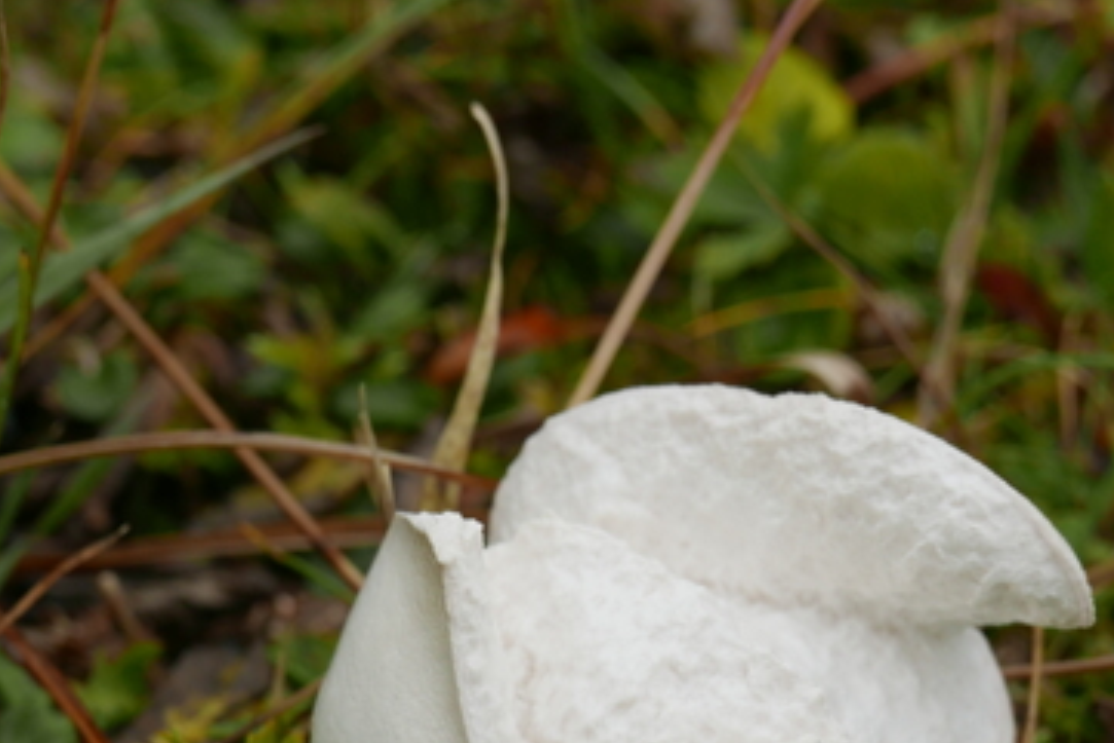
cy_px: 632
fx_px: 4458
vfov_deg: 9.5
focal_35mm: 144
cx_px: 751
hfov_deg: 14.2
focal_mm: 29.3
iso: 200
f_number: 5.6
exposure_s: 1/640
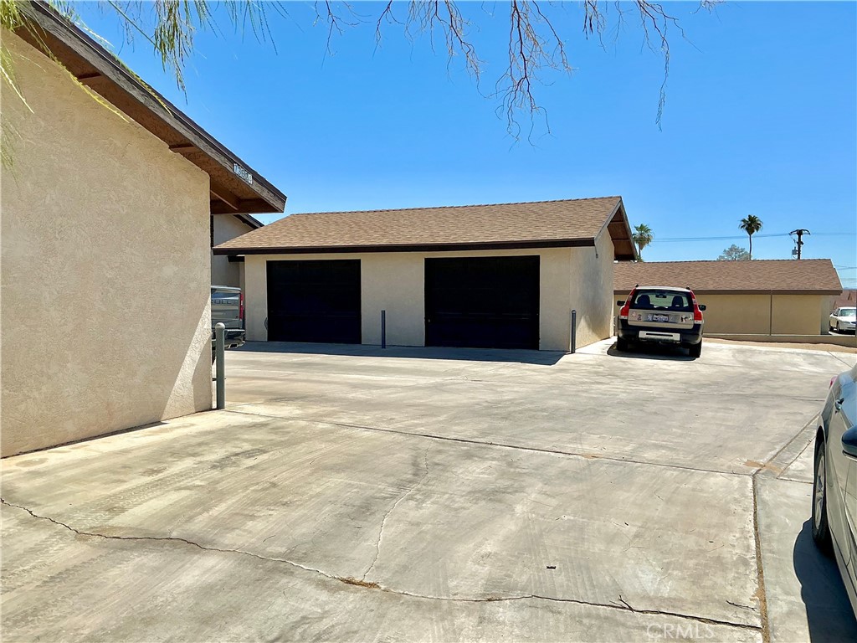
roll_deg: +0.6
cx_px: 428
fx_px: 718
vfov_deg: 48.2
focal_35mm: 29
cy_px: 322
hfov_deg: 61.7
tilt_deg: -2.9
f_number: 1.8
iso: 25
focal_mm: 3
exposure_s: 1/4405
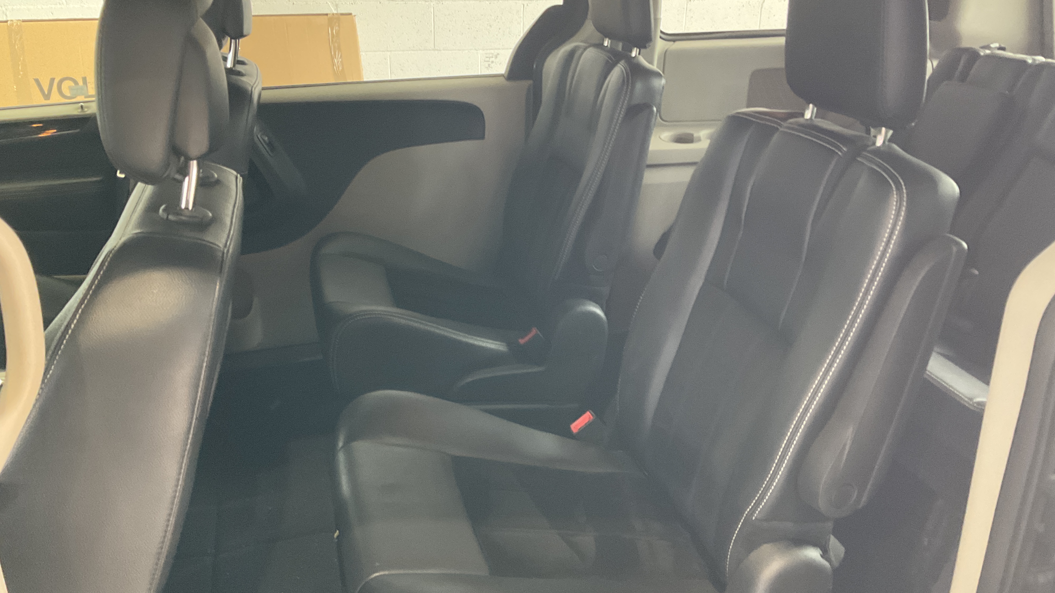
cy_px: 303
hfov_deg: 61.0
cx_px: 527
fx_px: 895
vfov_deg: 36.7
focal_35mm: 32
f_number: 1.8
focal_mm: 3
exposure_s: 1/60
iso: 200
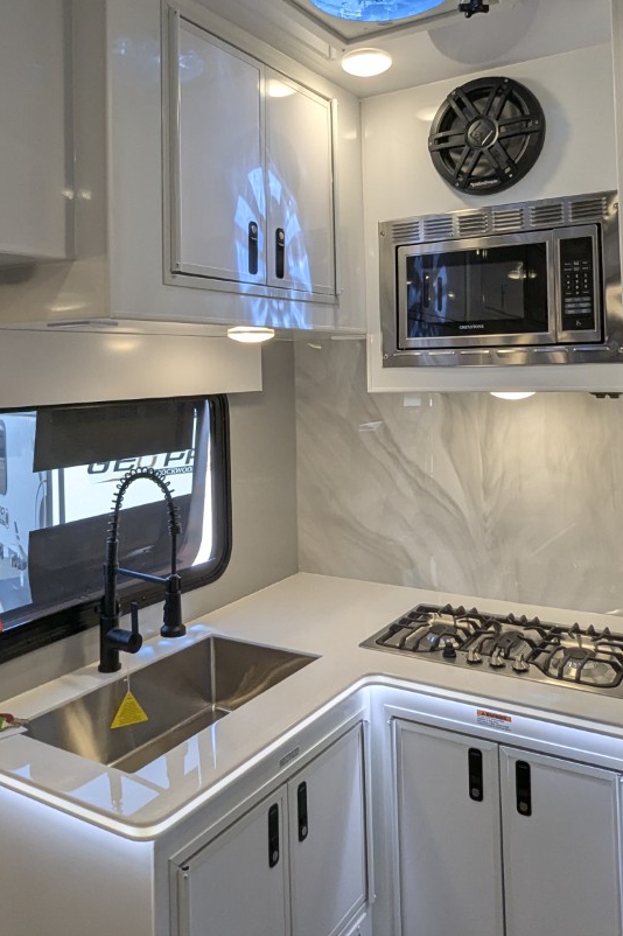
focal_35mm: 29
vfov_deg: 62.6
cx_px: 306
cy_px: 336
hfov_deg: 44.9
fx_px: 753
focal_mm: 2.35
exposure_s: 1/223
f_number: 2.2
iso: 108
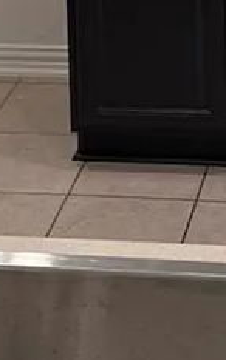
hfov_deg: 8.8
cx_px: 226
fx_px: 1466
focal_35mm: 149
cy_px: -367
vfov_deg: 12.3
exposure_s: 1/120
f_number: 1.78
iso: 125
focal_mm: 6.76
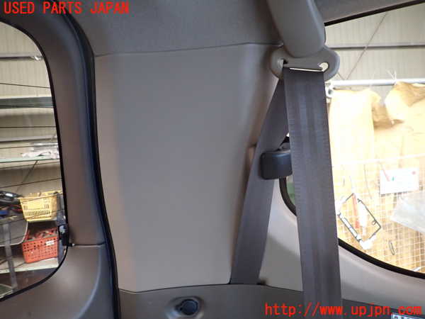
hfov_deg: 69.4
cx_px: 212
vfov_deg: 54.9
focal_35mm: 25
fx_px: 307
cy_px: 160
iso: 500
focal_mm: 4.5
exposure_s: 1/30
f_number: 2
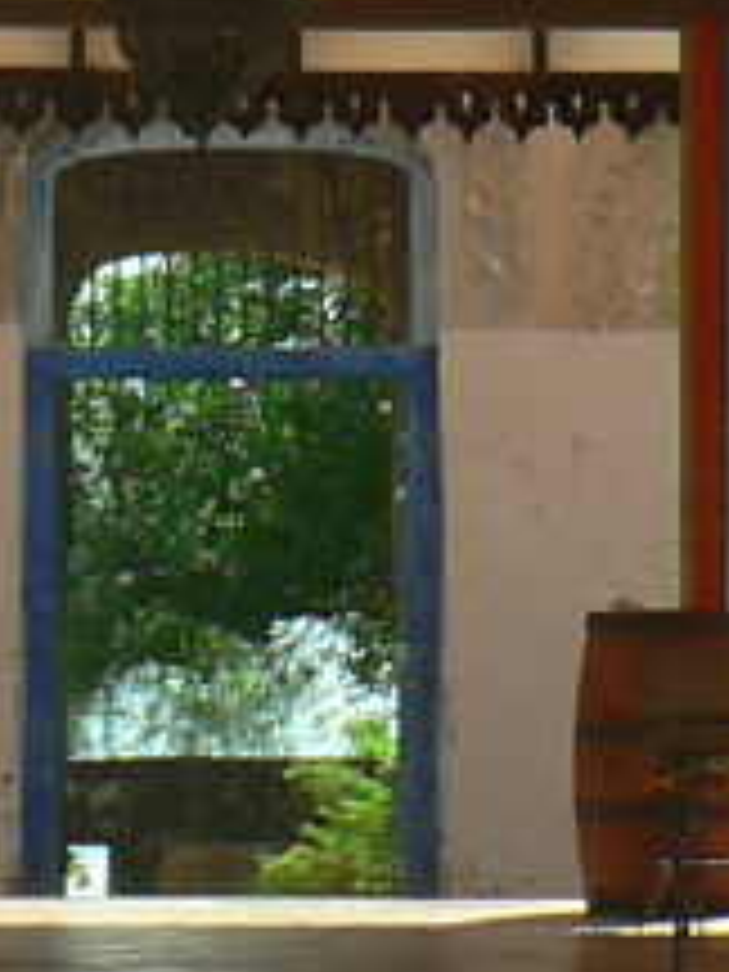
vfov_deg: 11.8
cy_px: -306
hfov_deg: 9.1
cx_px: 603
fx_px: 4549
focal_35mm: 162
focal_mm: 6
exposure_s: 1/250
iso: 64
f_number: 4
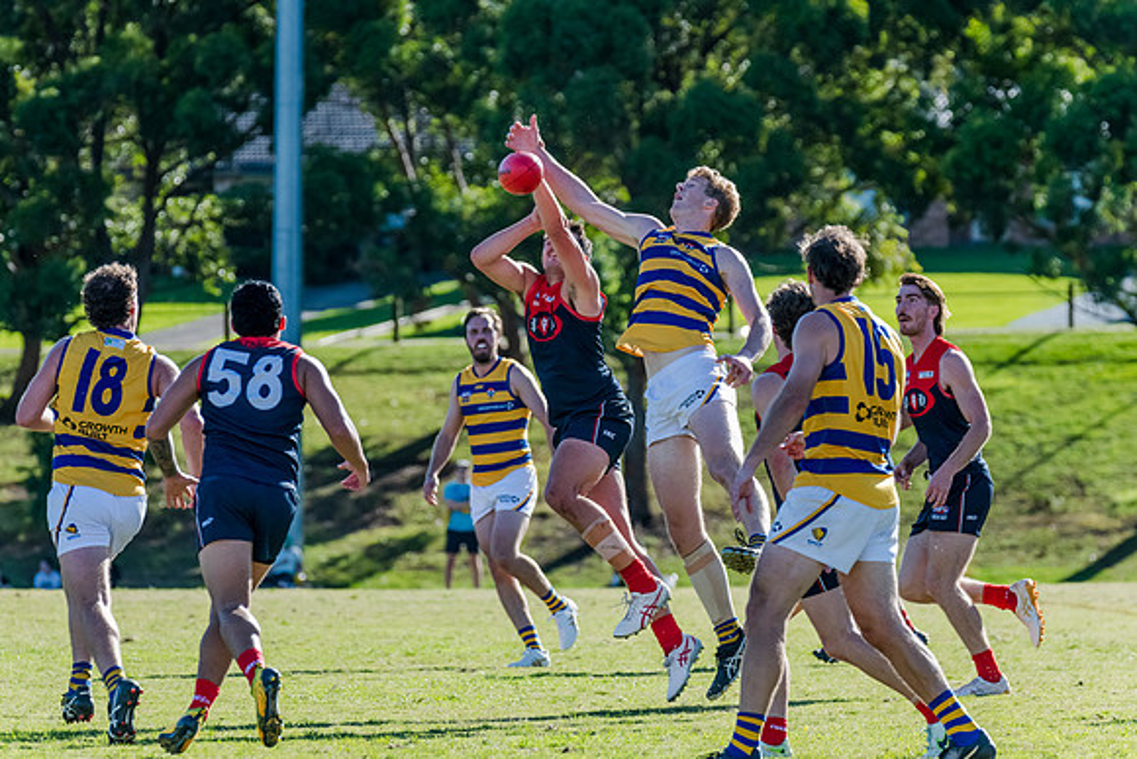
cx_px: 537
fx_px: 9134
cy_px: 358
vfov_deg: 4.8
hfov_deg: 7.1
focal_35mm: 289
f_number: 6.3
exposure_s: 1/2000
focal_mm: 270
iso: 1000
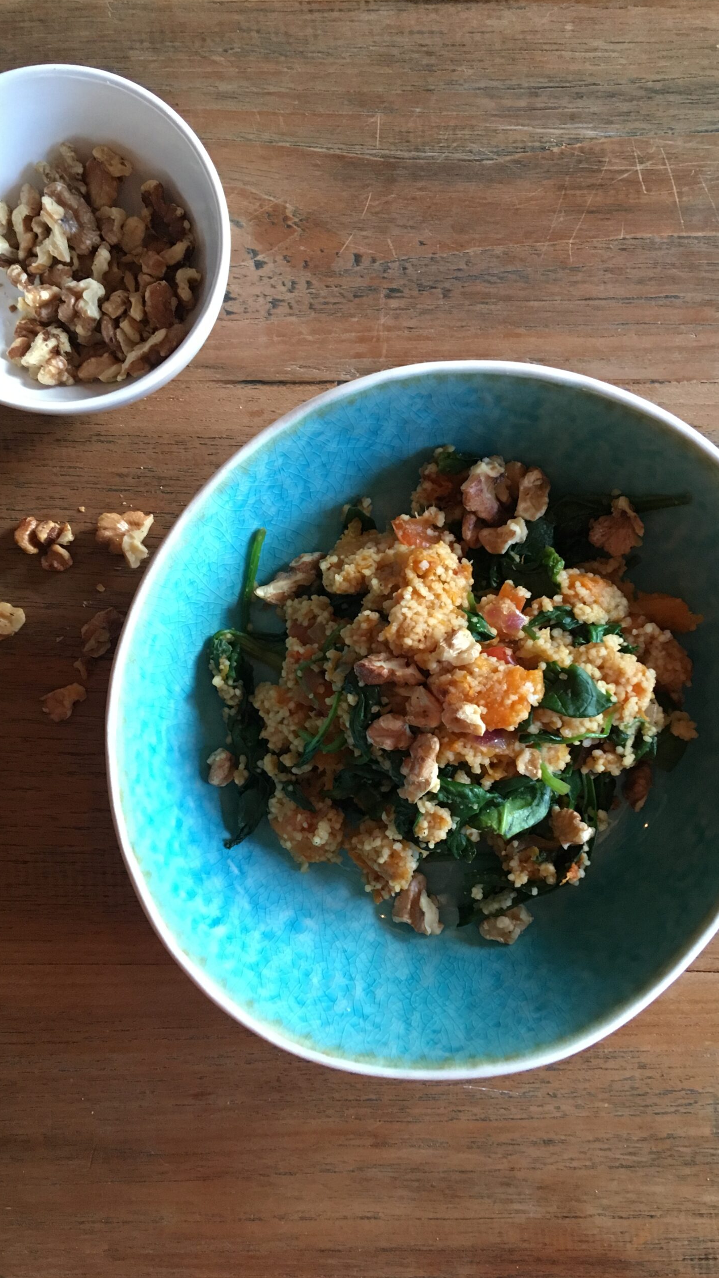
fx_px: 1085
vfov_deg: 61.0
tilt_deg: -86.7
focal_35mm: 32
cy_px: 634
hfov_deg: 36.7
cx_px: 375
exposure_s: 1/33
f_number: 2.2
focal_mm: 4.15
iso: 250
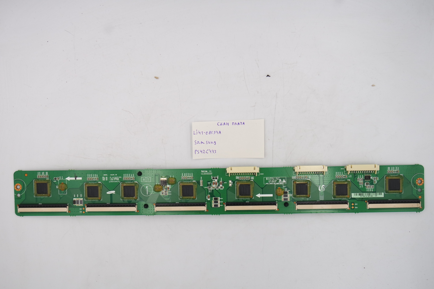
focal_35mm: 35
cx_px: 217
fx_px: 422
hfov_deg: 54.4
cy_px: 144
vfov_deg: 37.9
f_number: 5.6
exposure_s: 1/100
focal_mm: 13
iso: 160
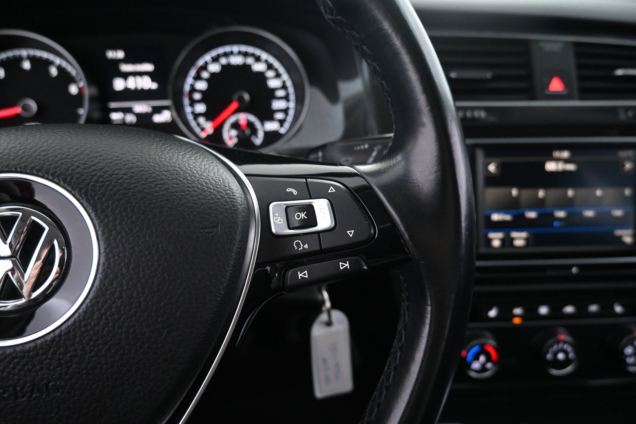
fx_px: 424
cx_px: 318
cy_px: 212
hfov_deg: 73.7
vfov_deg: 53.1
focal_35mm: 24
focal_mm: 16
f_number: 4
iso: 4000
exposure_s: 1/60
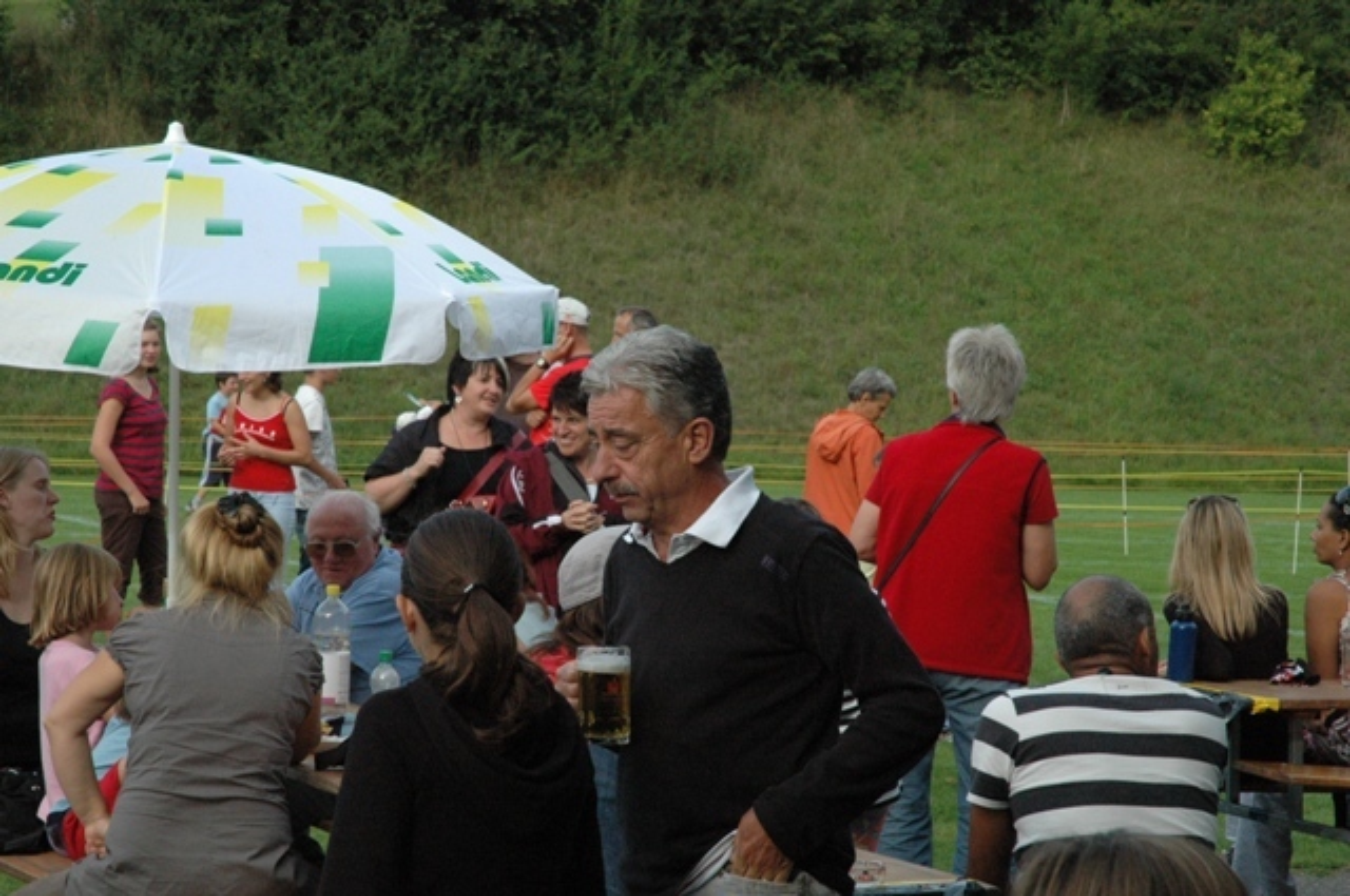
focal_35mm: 105
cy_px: 448
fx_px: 3932
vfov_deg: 13.0
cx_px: 675
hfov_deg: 19.5
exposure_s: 1/500
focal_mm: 70
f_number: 11
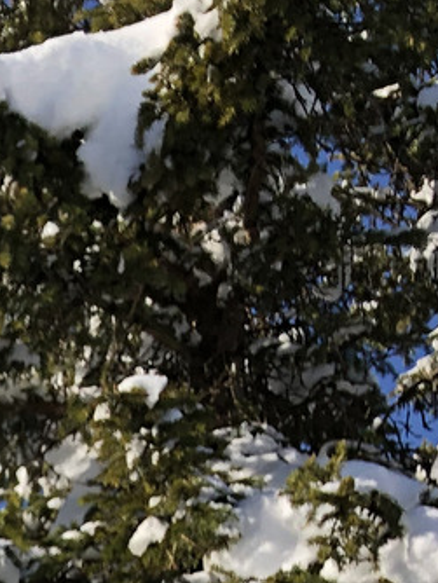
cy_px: 1382
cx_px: -543
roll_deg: -2.4
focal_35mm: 134
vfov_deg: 12.0
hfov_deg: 10.0
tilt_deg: +7.7
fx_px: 2258
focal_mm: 4
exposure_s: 1/1621
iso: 20
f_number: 1.8
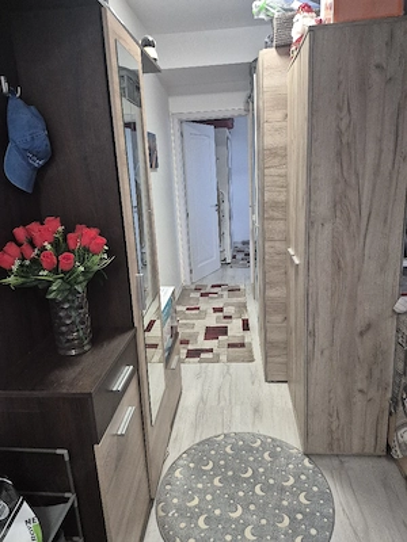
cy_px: 271
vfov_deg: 73.9
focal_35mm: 23
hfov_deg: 58.9
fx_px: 361
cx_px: 204
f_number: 1.8
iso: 640
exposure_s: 1/100
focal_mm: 5.4
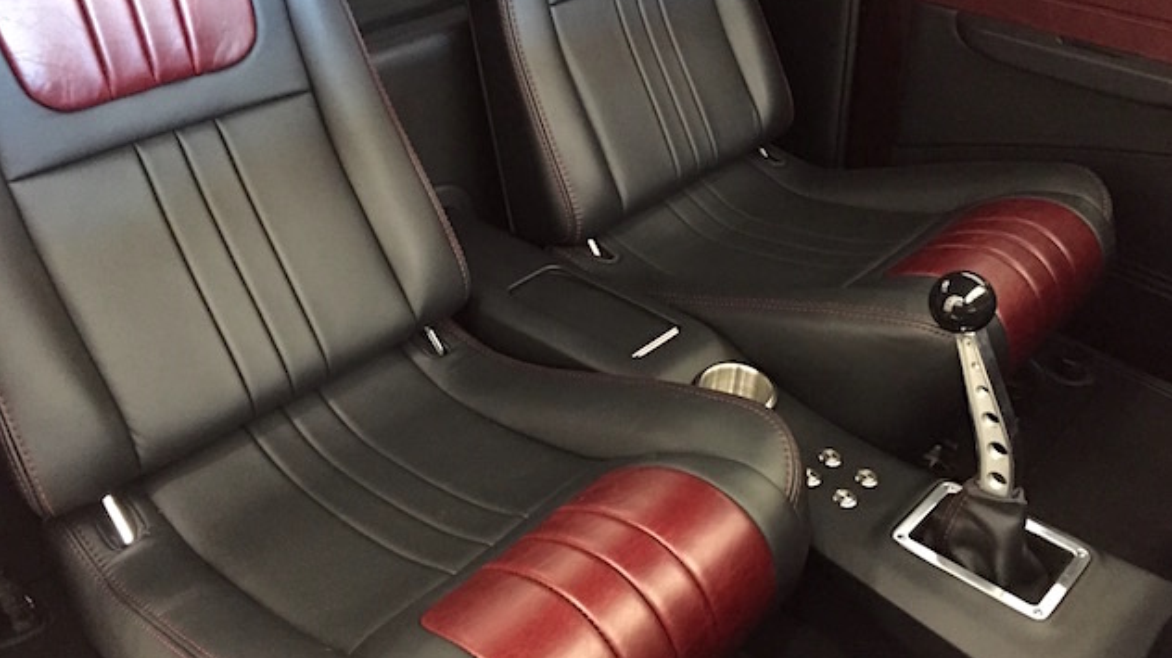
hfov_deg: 61.0
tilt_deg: -29.0
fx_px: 994
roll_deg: +3.8
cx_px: 586
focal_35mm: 32
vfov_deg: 36.6
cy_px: 284
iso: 400
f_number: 2.2
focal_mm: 4.15
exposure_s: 1/15
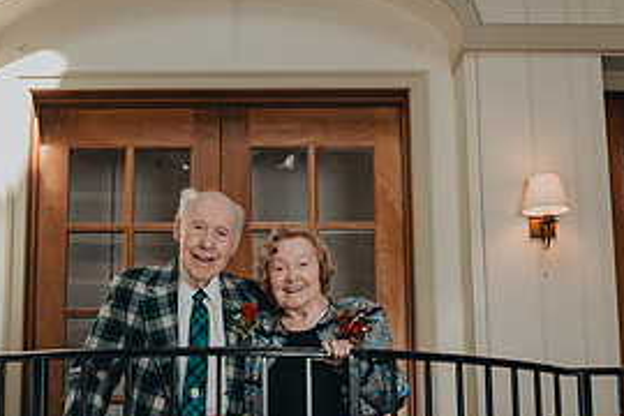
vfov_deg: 24.9
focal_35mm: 53
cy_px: 362
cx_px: 268
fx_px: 919
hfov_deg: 37.4
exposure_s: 1/200
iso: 400
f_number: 5.6
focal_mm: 24
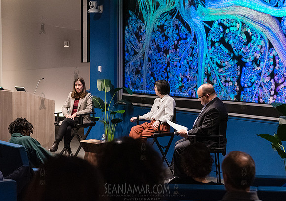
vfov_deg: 15.9
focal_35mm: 89
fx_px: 720
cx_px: 151
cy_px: 101
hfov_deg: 22.5
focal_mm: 66
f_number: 4
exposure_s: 1/200
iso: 6400
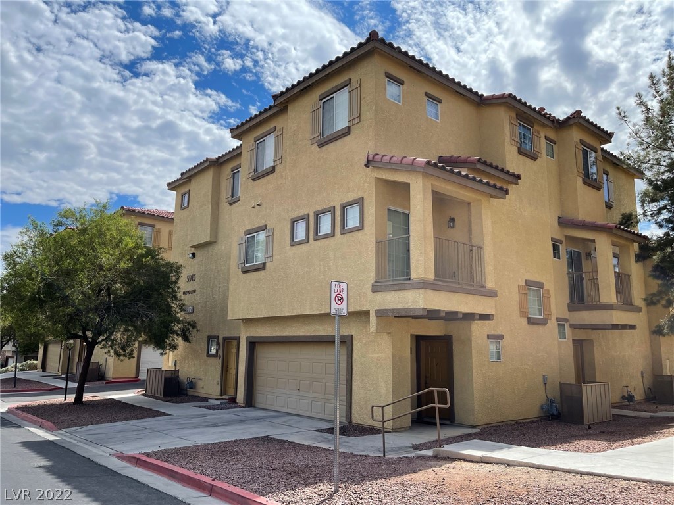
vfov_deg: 53.1
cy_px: 252
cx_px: 337
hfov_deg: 67.3
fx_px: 506
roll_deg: -1.0
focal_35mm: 26
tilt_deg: +8.5
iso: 32
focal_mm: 5.1
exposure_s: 1/5917
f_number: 1.6
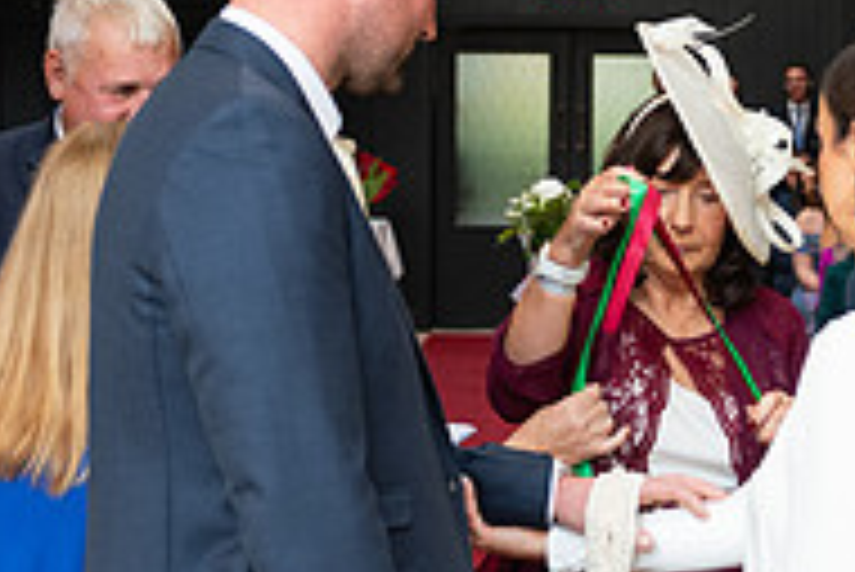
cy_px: 345
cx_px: 567
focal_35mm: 110
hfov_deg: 18.5
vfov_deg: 12.5
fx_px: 2614
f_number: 3.5
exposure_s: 1/160
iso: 640
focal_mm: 36
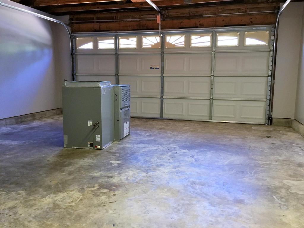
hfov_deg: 61.7
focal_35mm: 29
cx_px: 152
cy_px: 114
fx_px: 255
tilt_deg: -8.3
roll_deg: -1.5
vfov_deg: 48.2
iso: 80
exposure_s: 1/15
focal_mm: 4.15
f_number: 2.2
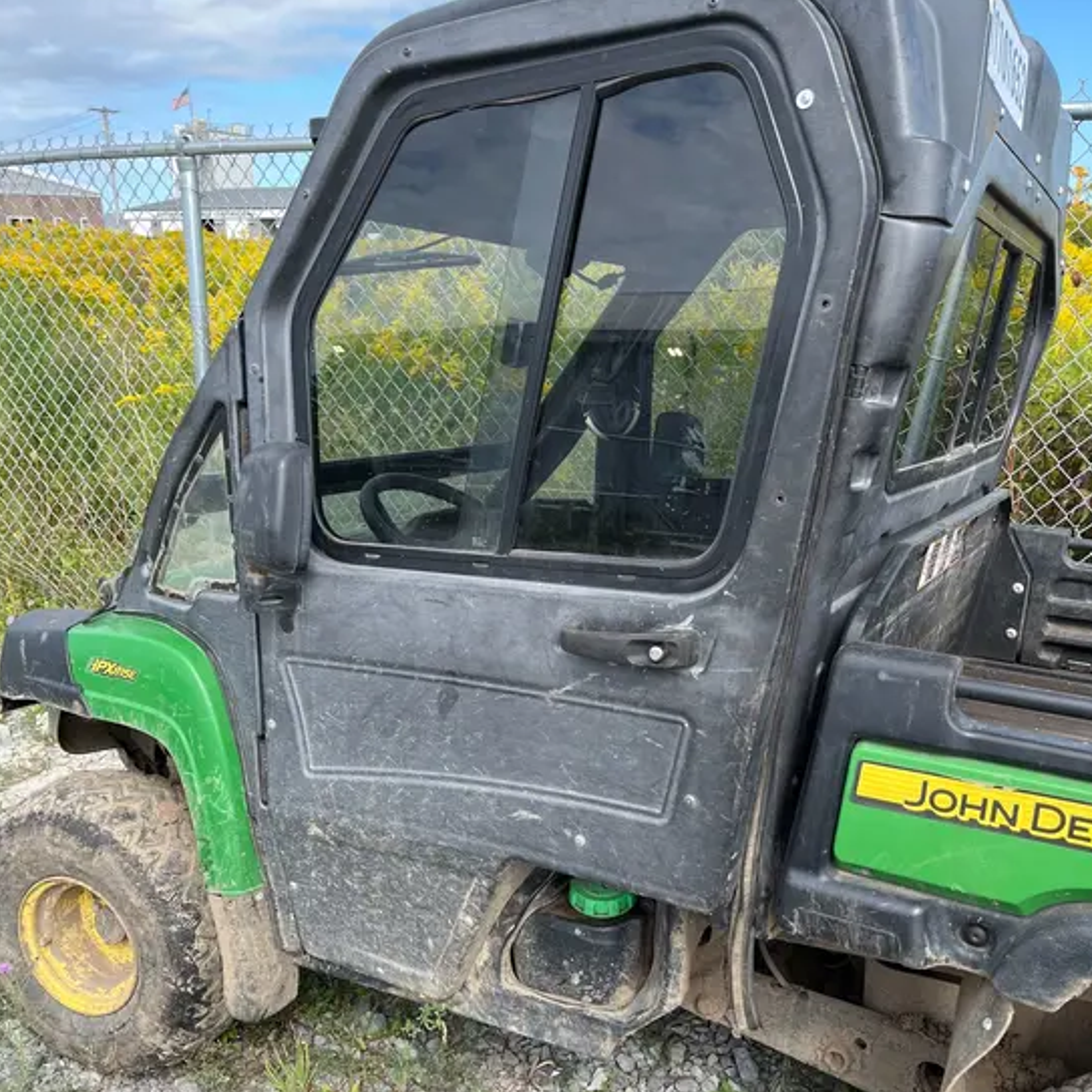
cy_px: 639
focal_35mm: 31
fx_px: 1106
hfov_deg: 52.5
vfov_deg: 52.3
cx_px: 549
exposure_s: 1/1212
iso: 50
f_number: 1.6
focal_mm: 5.1
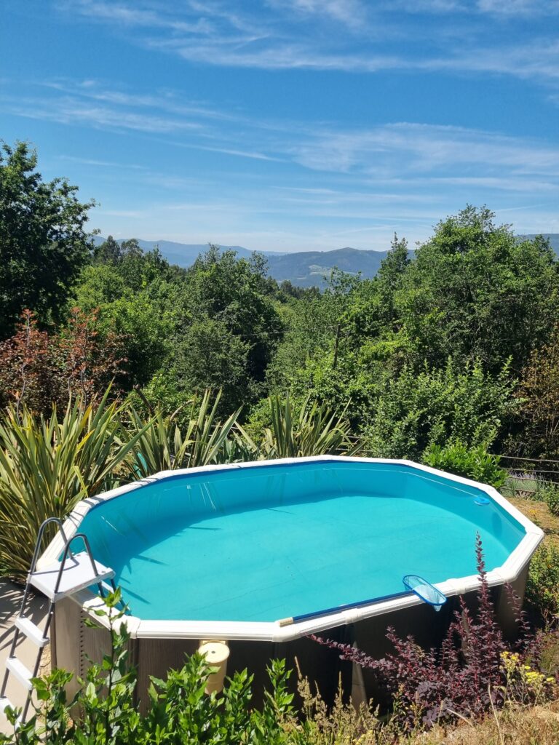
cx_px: 280
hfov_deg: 53.1
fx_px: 560
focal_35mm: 26
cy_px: 372
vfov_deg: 67.3
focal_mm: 5.4
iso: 50
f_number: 1.8
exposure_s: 1/3184
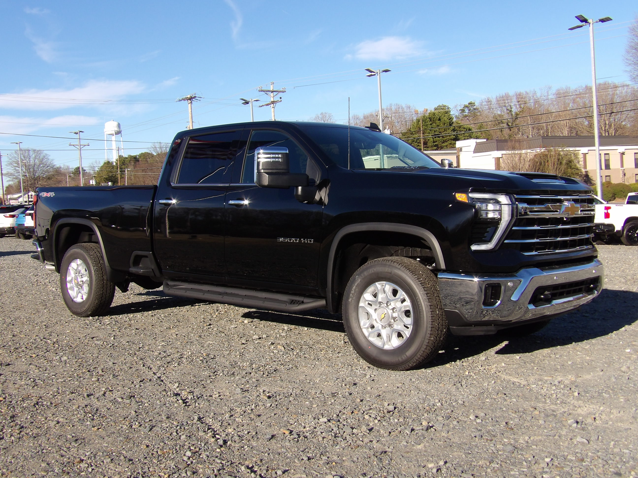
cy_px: 239
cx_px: 319
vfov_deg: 36.8
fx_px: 719
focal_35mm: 39
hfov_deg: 47.9
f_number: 3.7
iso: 100
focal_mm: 7
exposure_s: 1/608
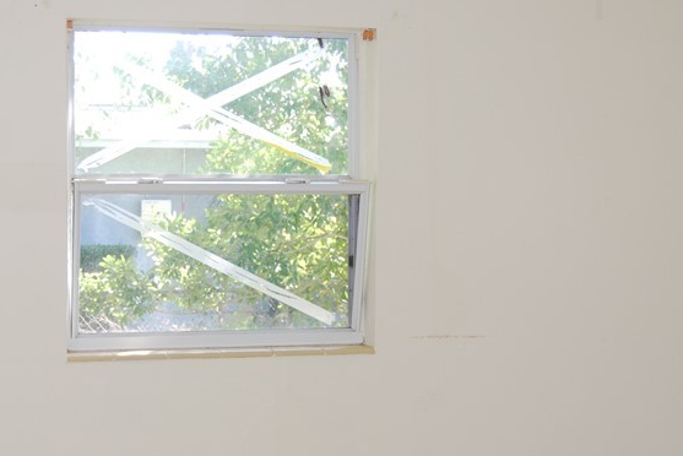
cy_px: 289
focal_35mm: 70
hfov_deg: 28.6
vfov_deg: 19.4
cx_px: 227
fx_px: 1329
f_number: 4
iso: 200
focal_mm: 24
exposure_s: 1/60
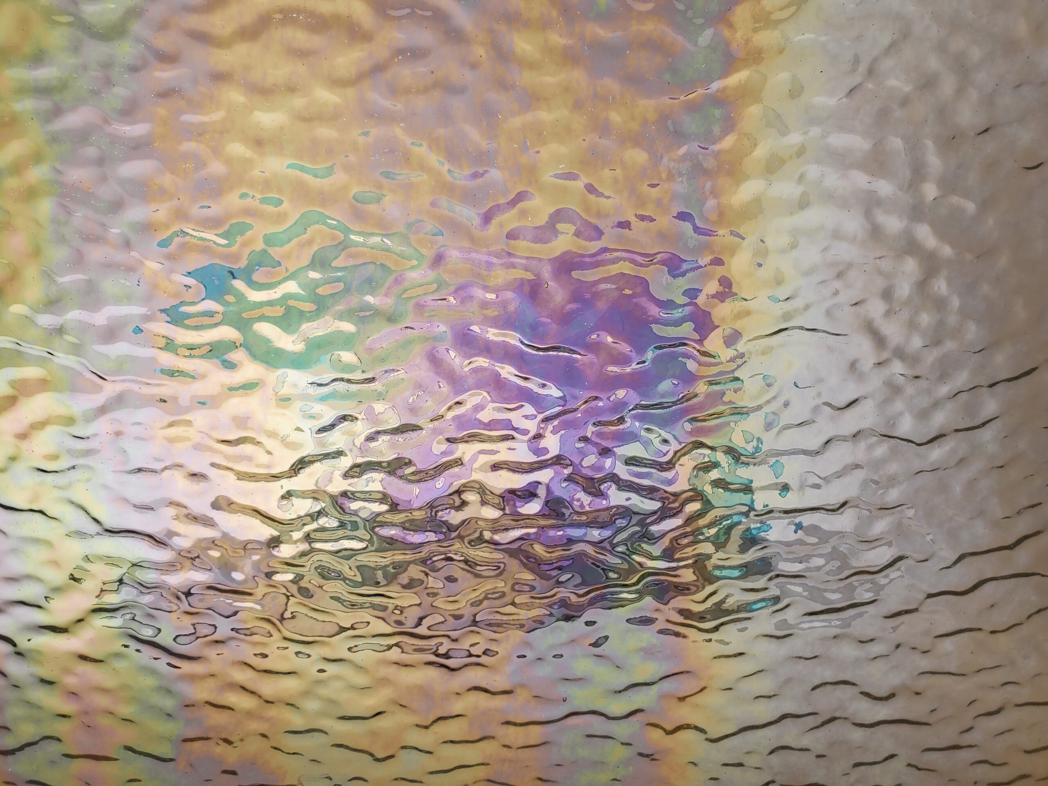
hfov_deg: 67.3
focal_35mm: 26
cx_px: 524
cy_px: 393
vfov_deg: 53.1
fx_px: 787
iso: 50
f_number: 2.4
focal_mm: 4.3
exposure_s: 1/134
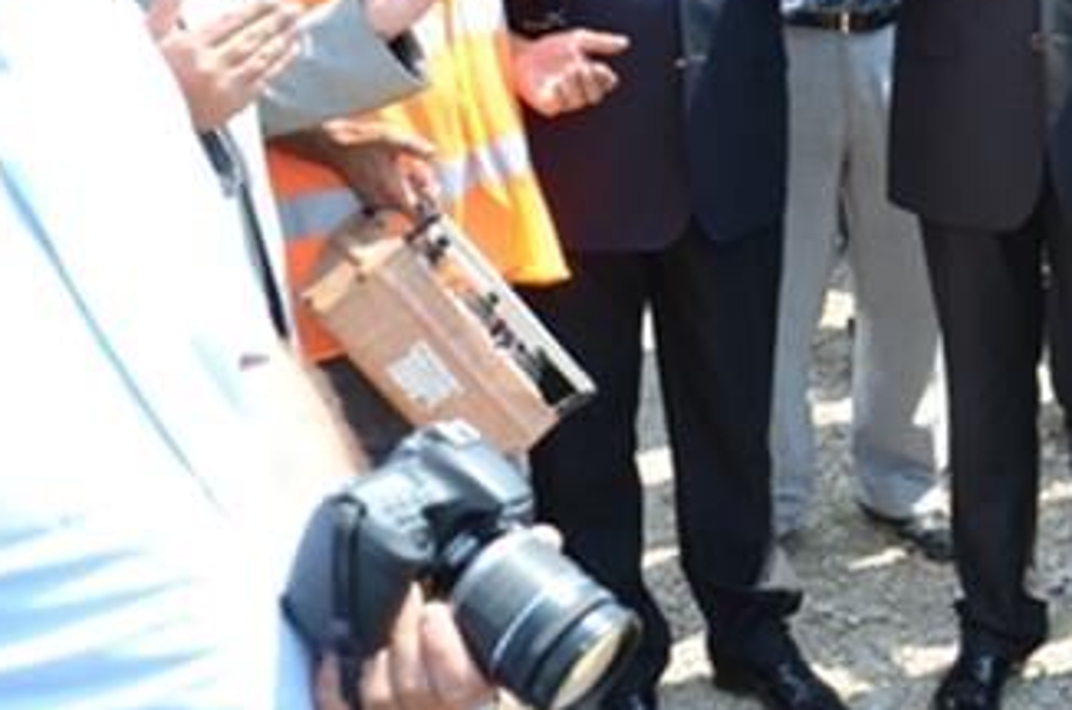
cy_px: 85
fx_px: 2407
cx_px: 1243
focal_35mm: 81
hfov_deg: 23.2
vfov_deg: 16.6
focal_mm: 22
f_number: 3.8
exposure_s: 1/320
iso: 200
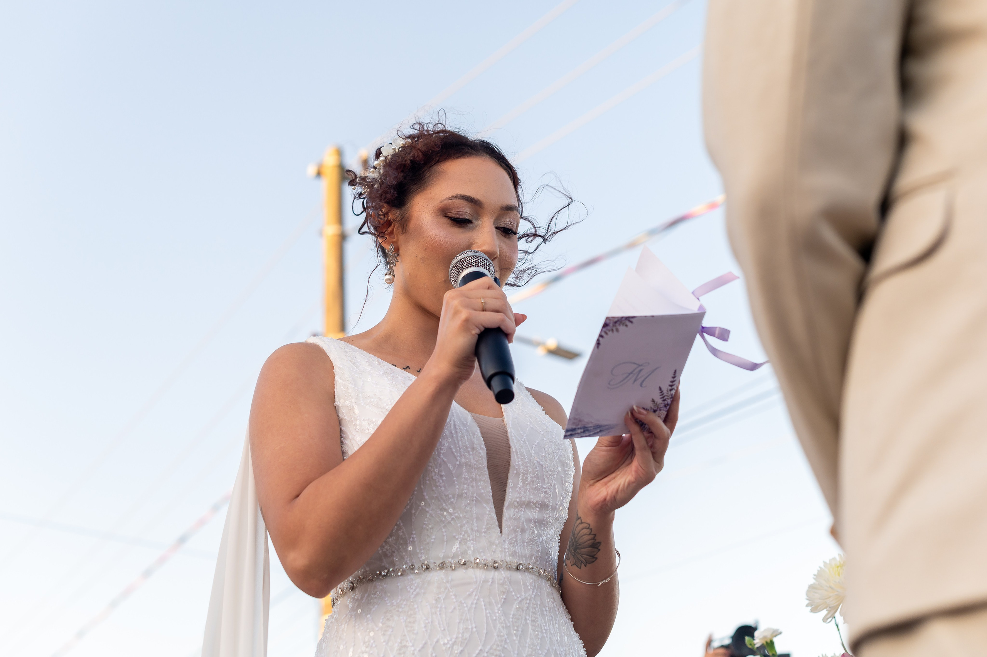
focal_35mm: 50
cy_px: 328
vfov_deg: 27.0
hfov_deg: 39.6
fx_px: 1370
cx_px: 494
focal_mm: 50
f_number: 3.2
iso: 320
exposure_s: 1/640
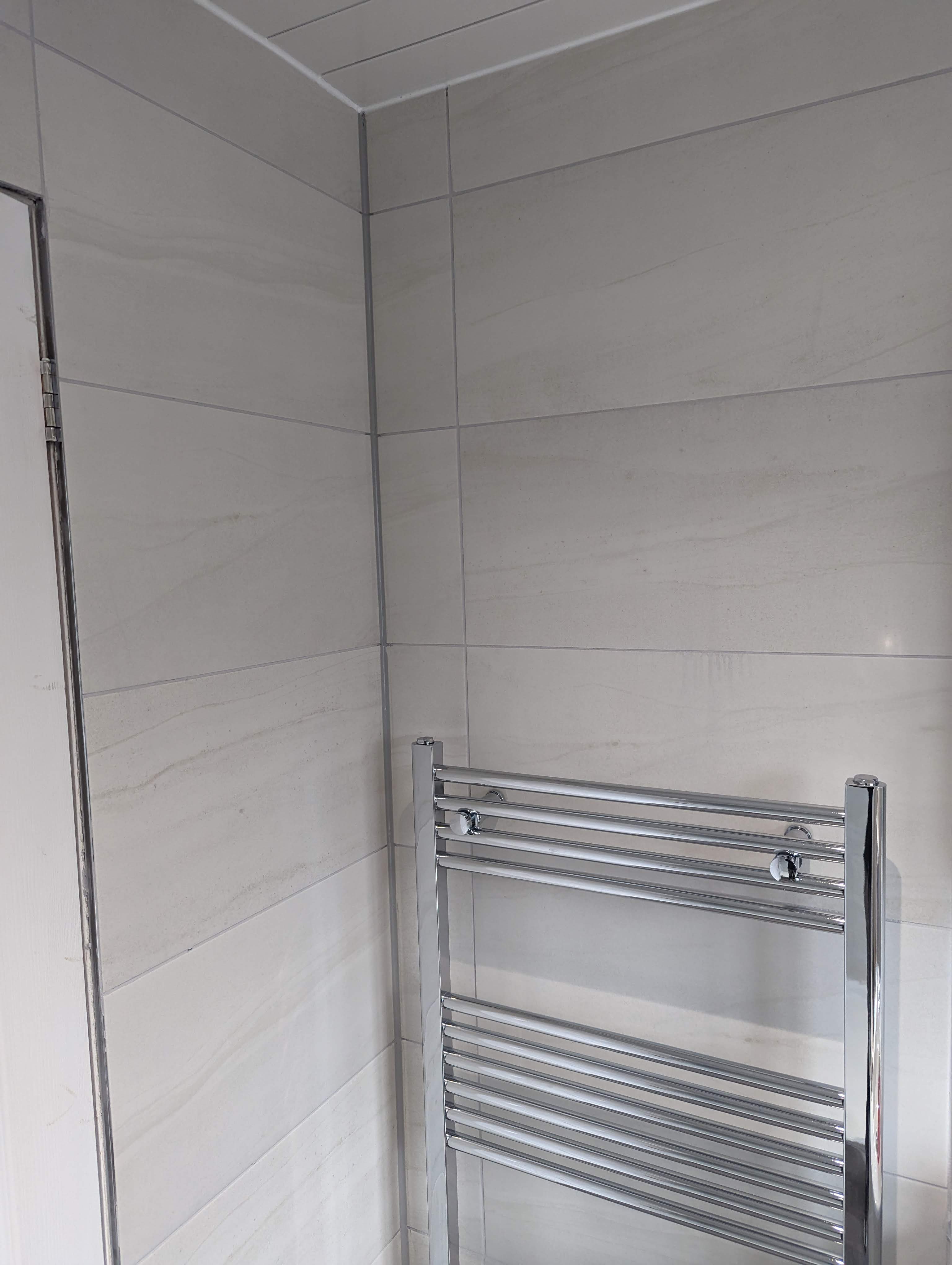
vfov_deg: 71.5
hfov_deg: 56.9
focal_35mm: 24
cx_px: 476
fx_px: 878
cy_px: 632
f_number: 1.85
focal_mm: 6.81
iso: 287
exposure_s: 1/100
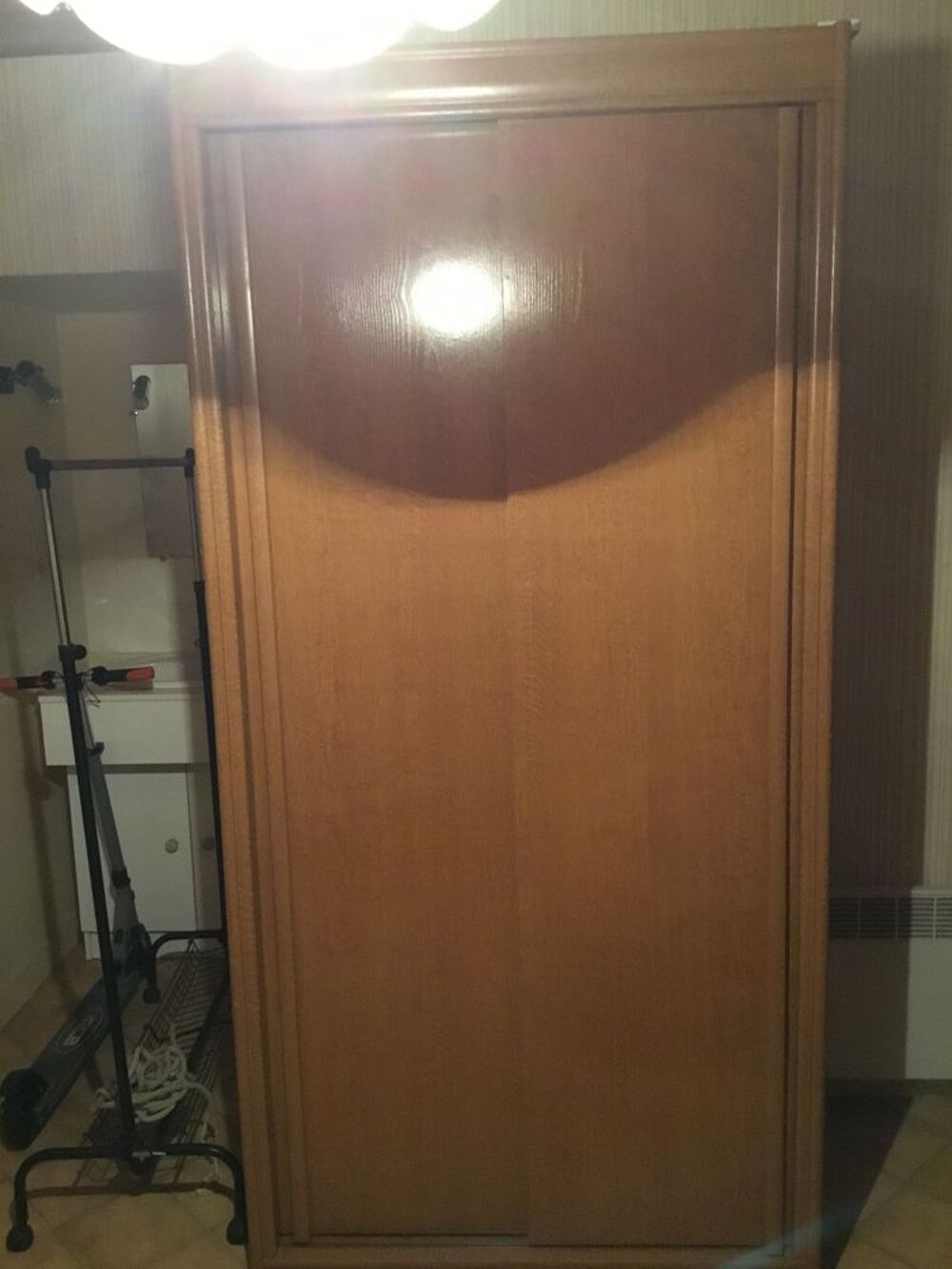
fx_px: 1137
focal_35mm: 31
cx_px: 476
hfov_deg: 45.4
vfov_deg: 58.3
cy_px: 634
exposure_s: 1/17
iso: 320
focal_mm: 3.3
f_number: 2.4
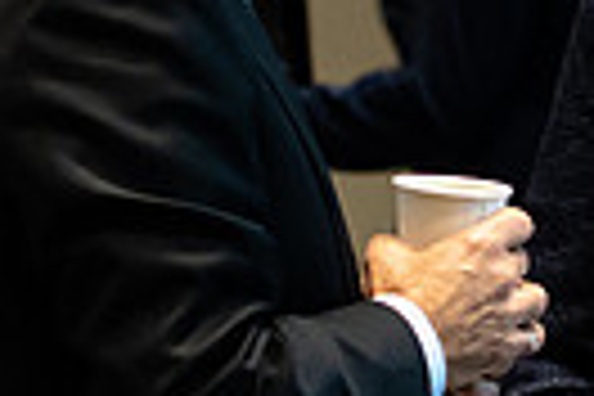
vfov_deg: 2.5
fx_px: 9190
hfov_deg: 3.7
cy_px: 97
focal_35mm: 557
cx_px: 972
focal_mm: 85
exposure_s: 1/200
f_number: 2.8
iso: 4000
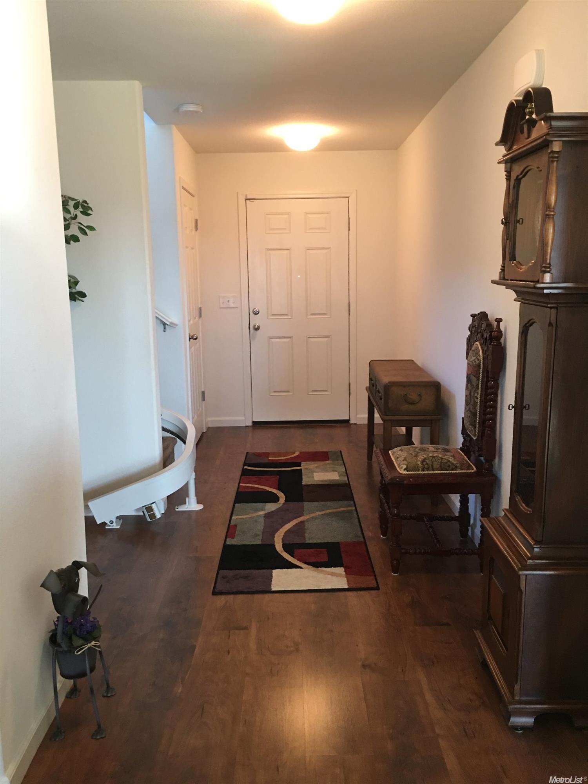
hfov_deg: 48.2
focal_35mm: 29
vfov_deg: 61.7
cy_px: 392
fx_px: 657
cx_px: 294
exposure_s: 1/15
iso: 80
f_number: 2.2
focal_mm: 4.15
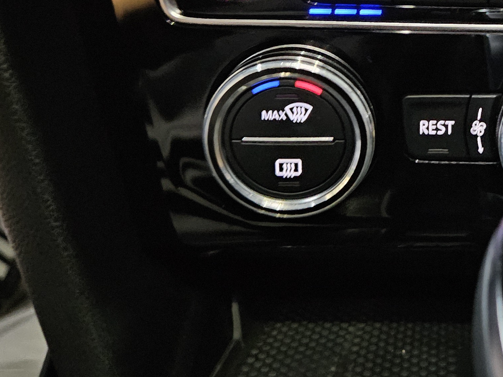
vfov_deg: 23.1
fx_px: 886
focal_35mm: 61
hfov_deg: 29.7
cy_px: 7
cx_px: 495
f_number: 1.8
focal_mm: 5.4
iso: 2000
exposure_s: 1/15
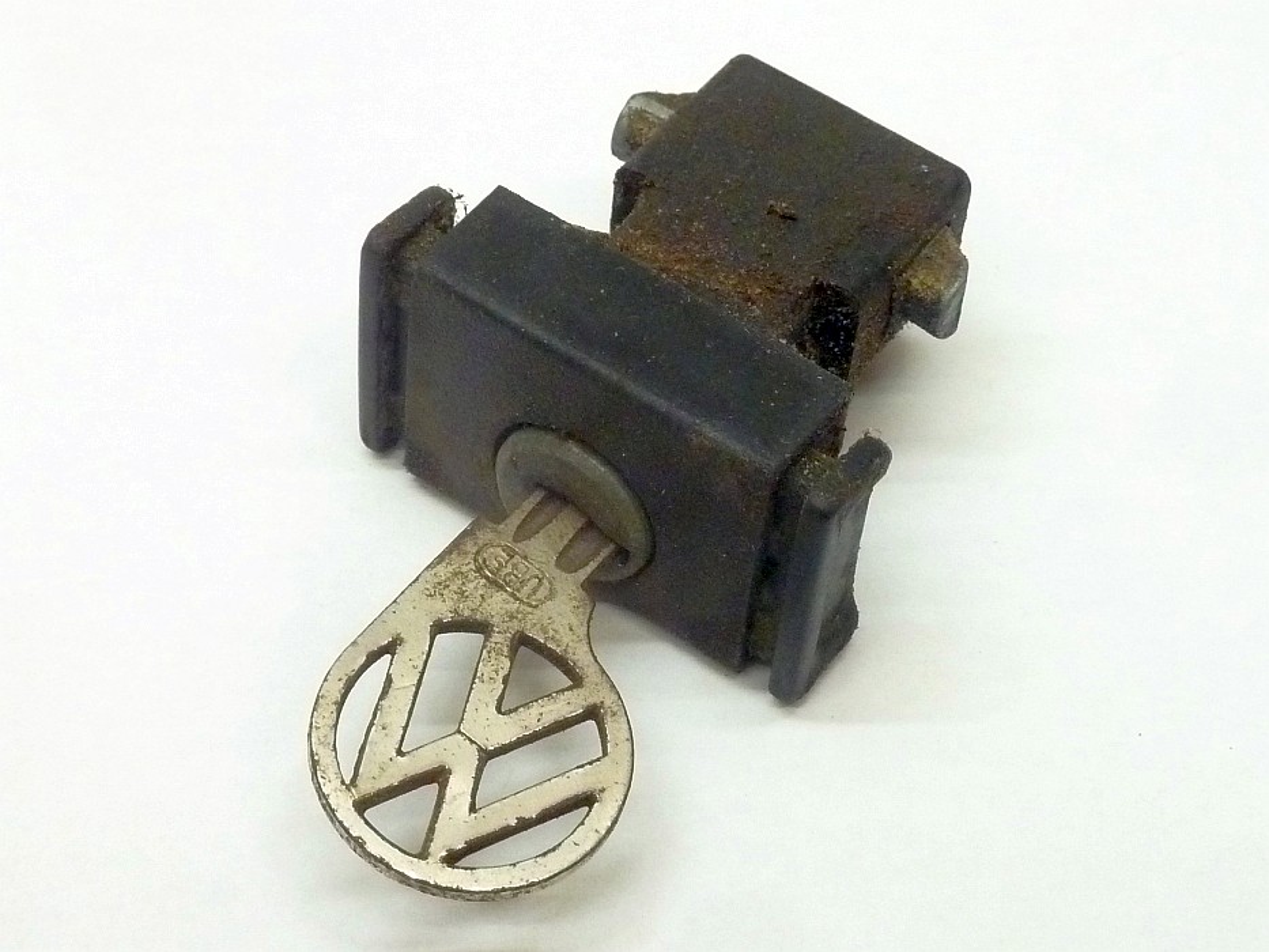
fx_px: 1907
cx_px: 634
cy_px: 476
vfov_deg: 28.0
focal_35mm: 52
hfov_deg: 36.8
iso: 400
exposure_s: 1/30
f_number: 3.8
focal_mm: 8.5
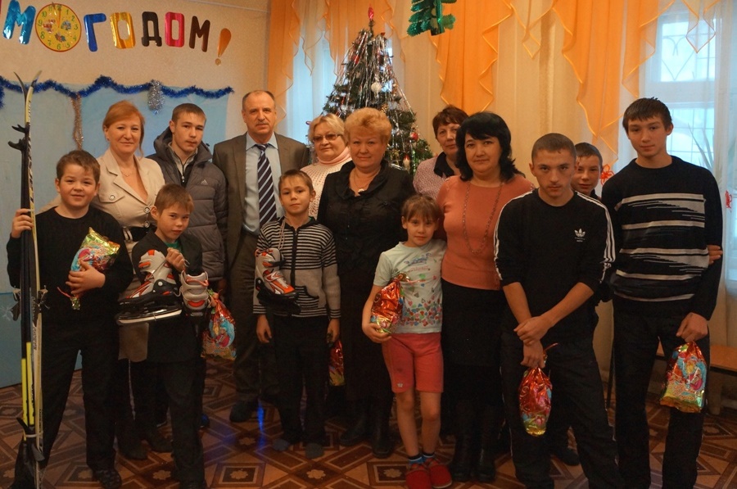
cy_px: 244
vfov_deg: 47.8
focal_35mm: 27
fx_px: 552
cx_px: 368
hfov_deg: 67.5
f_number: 3.5
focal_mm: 18
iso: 3200
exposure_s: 1/100
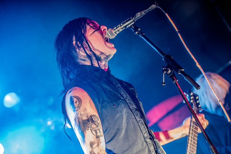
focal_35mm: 78
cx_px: 116
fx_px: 501
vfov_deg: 17.5
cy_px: 77
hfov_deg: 26.0
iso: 1600
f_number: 2.8
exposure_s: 1/100
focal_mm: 78
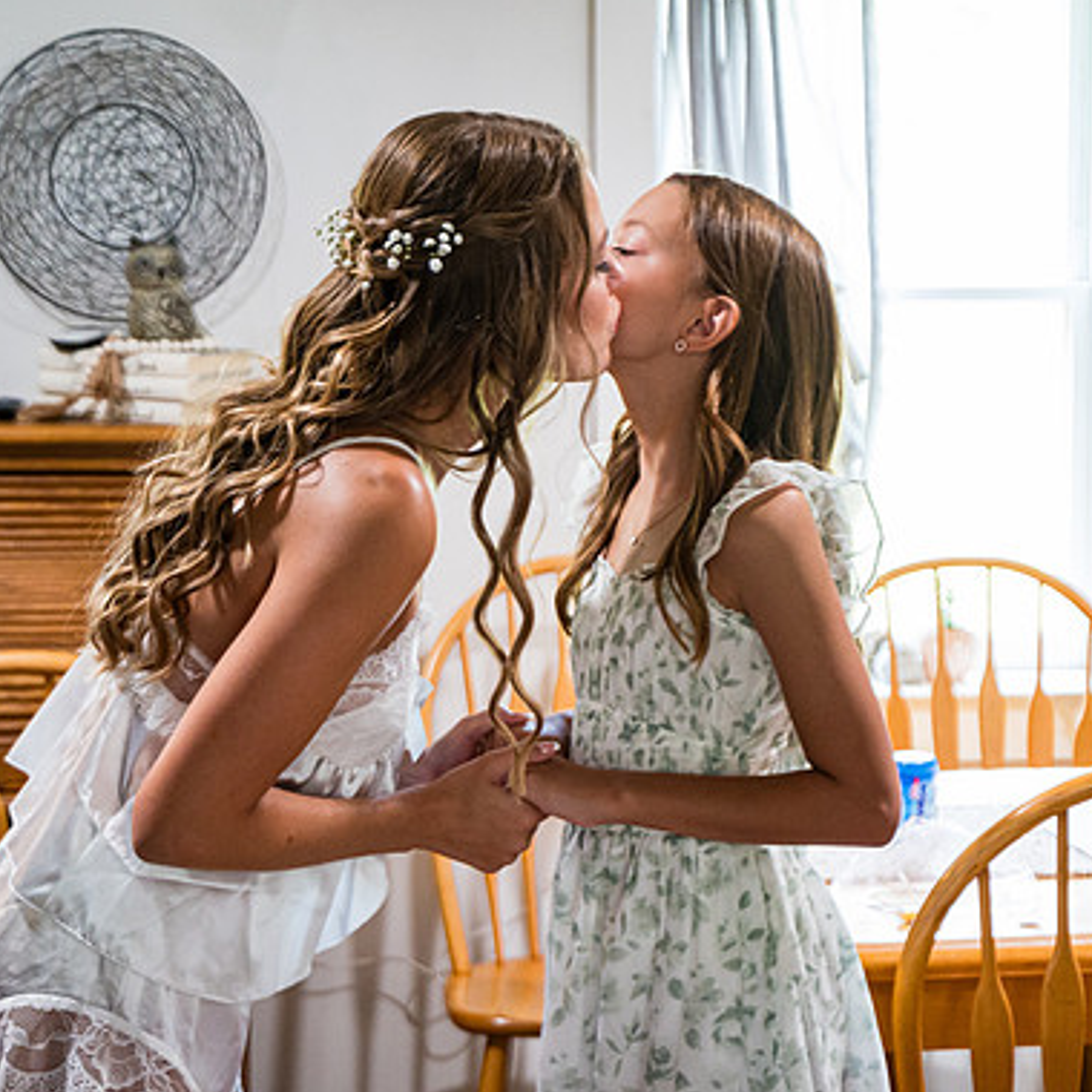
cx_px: 654
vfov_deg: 21.9
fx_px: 2820
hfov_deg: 21.9
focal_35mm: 79
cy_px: 531
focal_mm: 59
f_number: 4
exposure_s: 1/125
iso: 4000
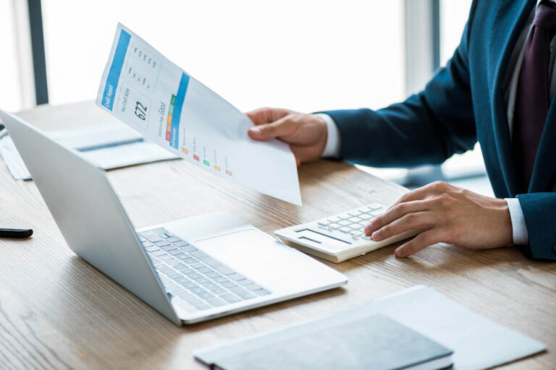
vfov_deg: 13.0
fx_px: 1622
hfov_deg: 19.5
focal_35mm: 105
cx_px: 278
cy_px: 185
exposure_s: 1/200
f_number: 3.5
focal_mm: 105
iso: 320
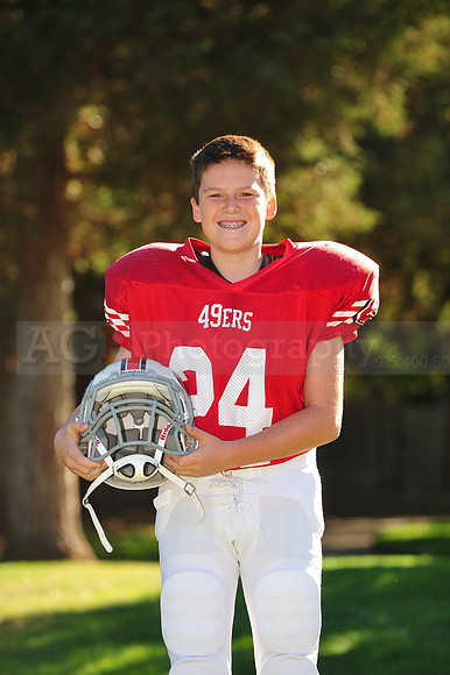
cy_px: 338
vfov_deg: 12.1
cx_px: 225
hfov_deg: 8.1
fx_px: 3191
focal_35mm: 170
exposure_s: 1/320
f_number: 4.5
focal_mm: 170
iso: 200
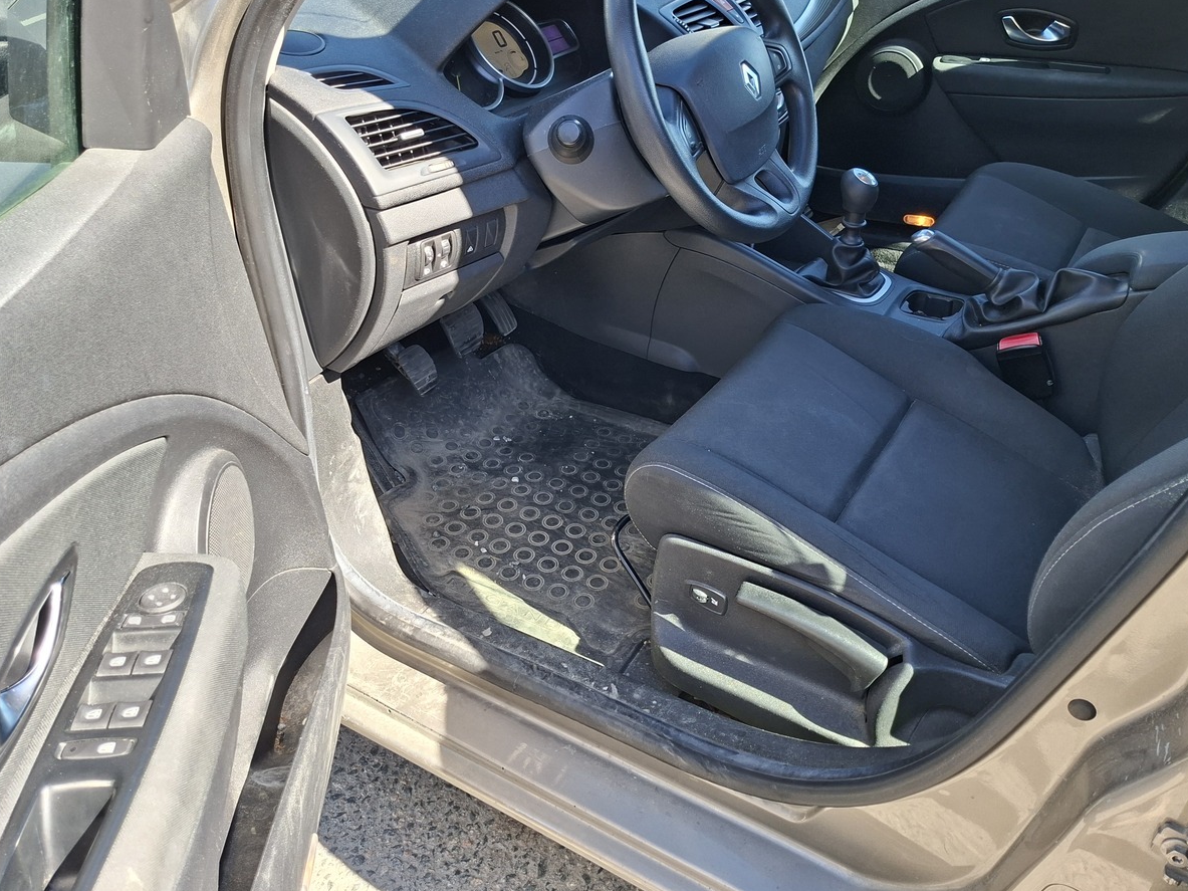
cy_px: 376
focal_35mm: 28
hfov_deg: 63.4
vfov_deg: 49.5
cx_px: 640
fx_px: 961
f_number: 1.8
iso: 50
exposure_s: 1/267
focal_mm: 5.54
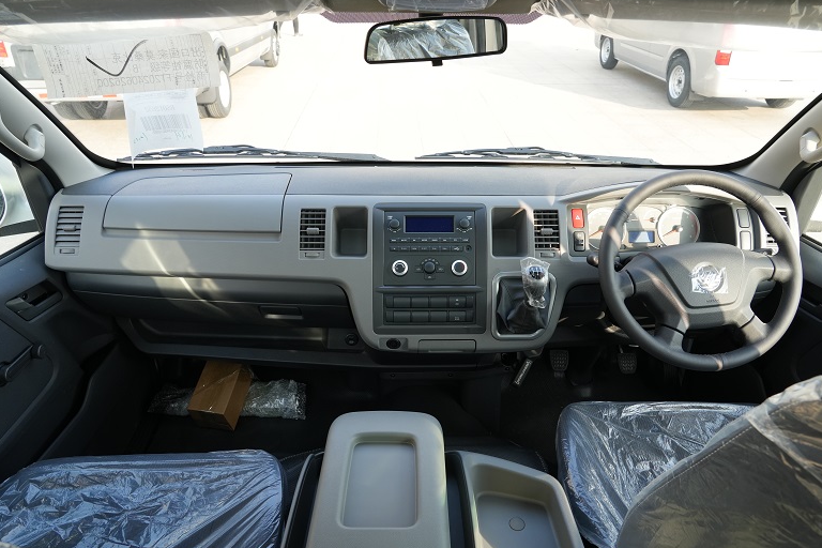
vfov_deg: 51.3
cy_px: 278
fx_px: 571
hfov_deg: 71.5
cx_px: 424
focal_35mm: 25
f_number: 8
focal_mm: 24
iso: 1000
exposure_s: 1/160
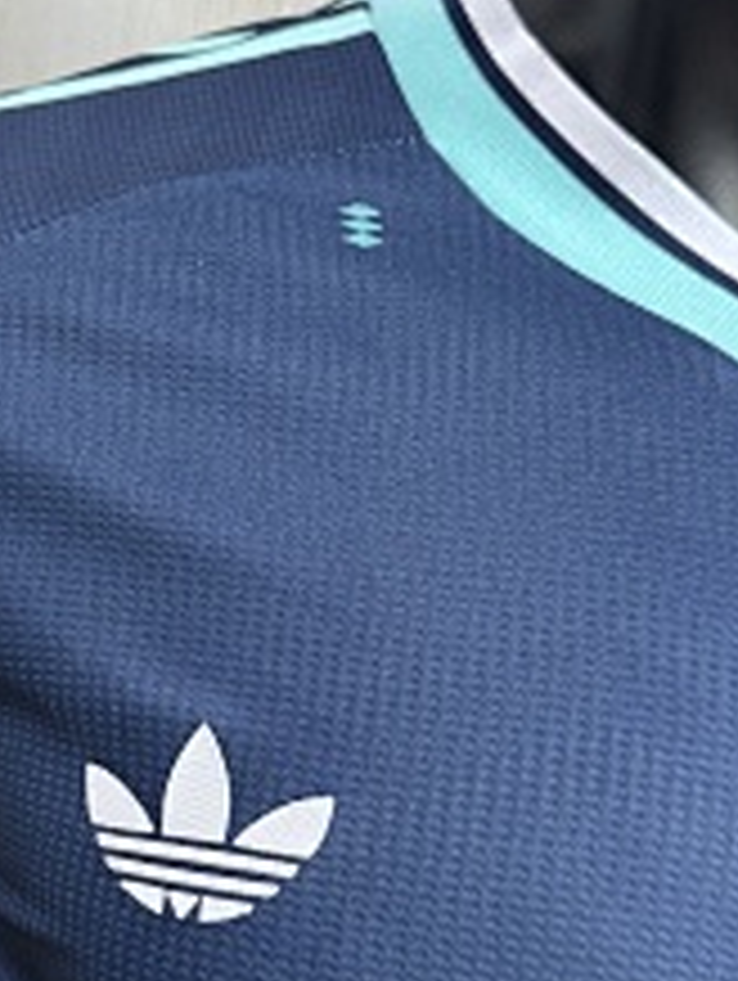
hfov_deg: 26.2
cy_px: 508
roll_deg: -9.3
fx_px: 1560
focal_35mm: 55
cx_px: 173
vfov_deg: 34.9
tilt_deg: -11.6
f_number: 1.78
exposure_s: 1/74
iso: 200
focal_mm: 6.76
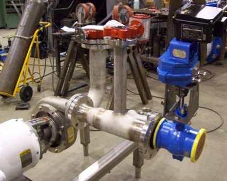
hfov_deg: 44.8
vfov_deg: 36.5
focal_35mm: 41
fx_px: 275
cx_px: 116
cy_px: 94
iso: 800
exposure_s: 1/38.9
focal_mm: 6
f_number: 2.7
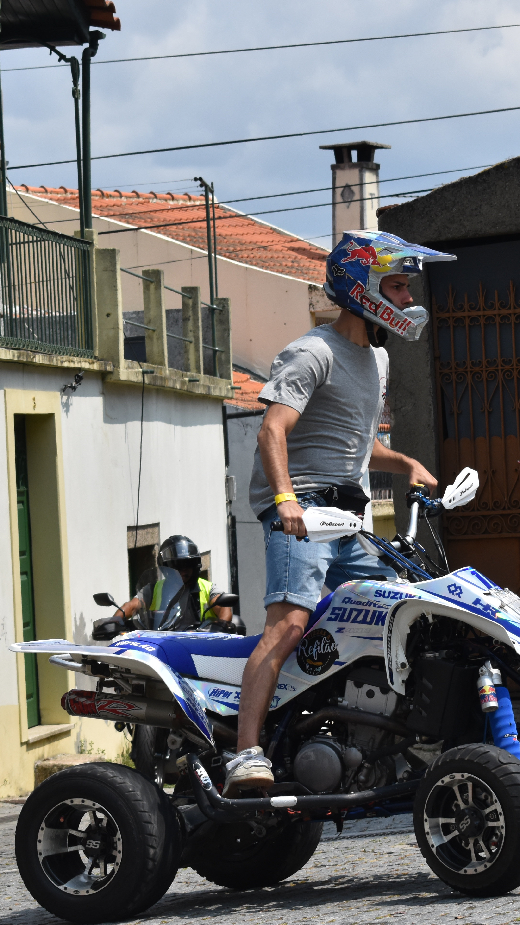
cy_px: 468
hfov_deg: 9.0
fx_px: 3305
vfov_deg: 15.9
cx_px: 255
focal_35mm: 135
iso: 400
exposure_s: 1/1600
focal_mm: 55
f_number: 7.1
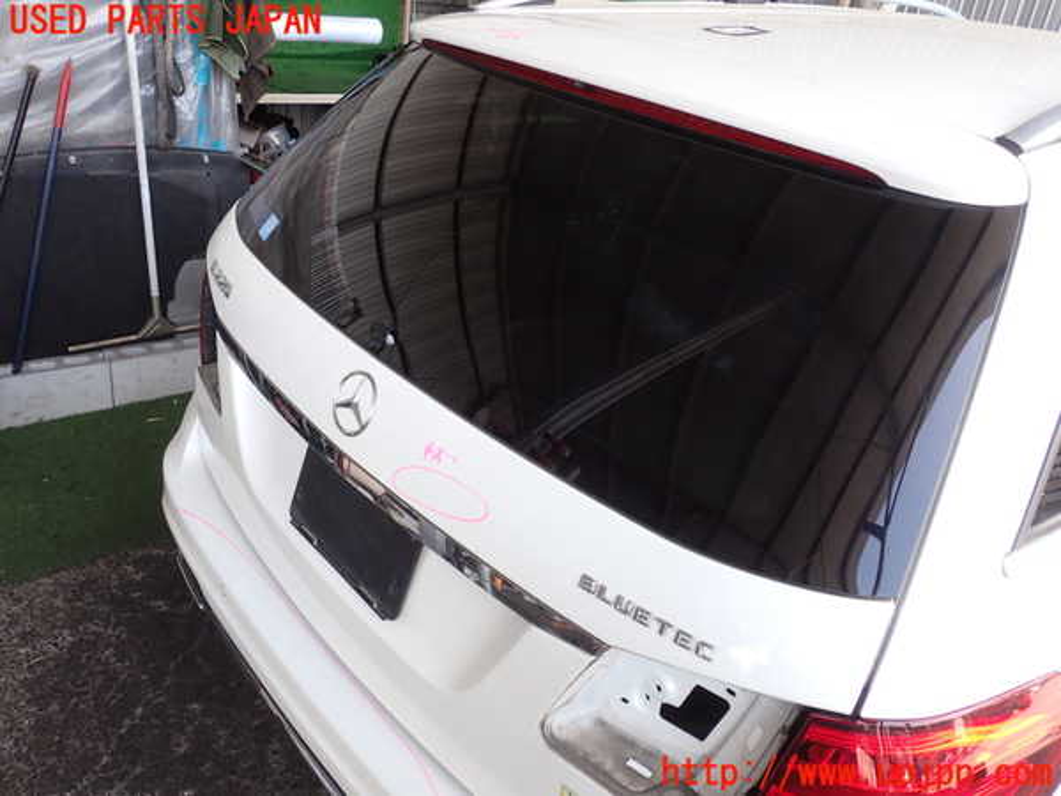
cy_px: 398
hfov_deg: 60.0
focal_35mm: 30
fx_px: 920
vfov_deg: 46.8
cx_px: 530
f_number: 3.2
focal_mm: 5.4
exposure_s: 1/60
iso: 125
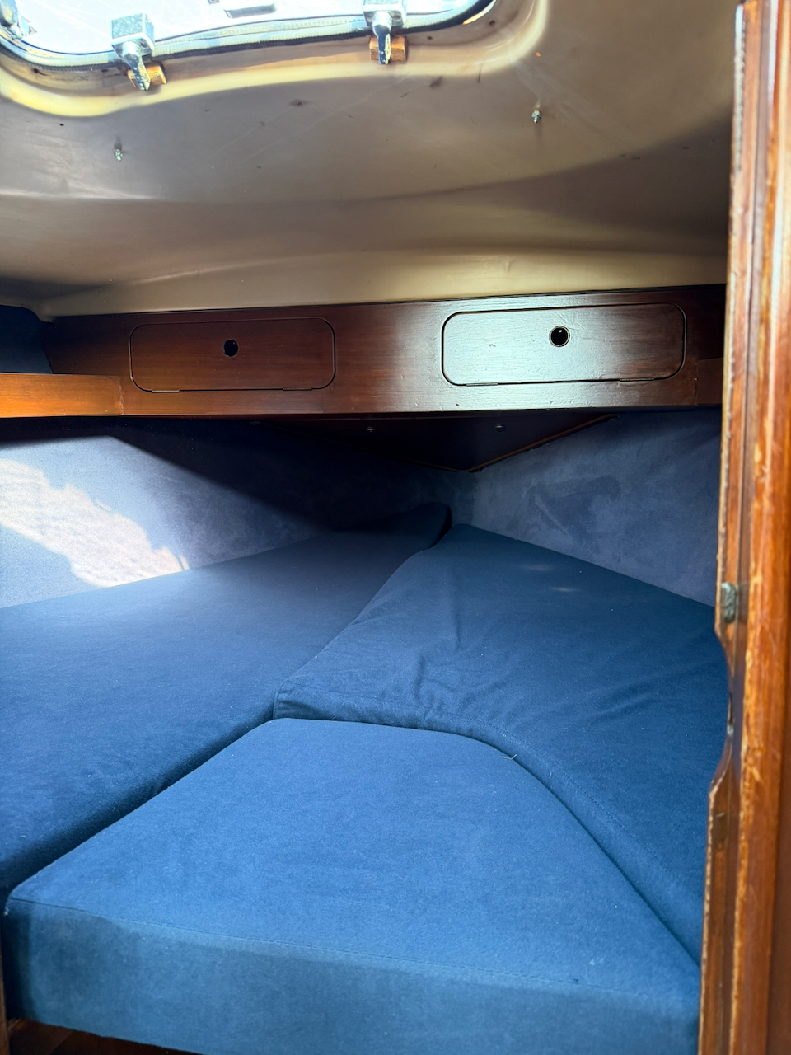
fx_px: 731
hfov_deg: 56.8
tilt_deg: -6.5
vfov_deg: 71.6
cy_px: 528
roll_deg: +1.2
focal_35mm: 24
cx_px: 396
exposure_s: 1/60
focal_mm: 6.76
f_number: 1.78
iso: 320
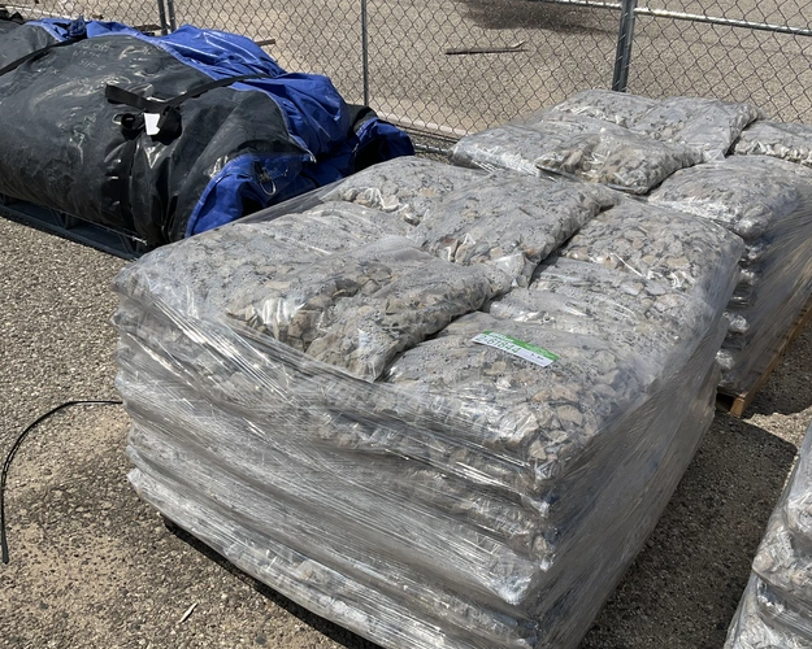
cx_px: 486
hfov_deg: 52.5
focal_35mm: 34
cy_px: 321
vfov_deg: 43.4
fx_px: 817
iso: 25
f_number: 1.8
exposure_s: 1/3788
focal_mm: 3
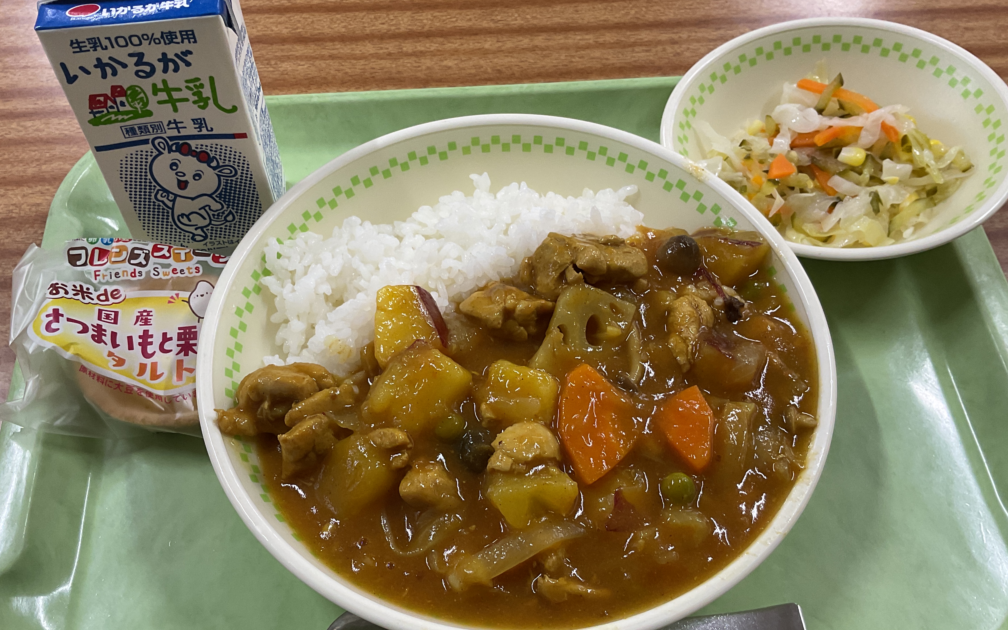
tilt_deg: -58.0
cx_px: 487
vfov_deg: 36.2
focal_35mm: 35
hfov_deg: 55.3
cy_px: 363
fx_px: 961
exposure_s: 1/60
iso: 64
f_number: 1.8
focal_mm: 3
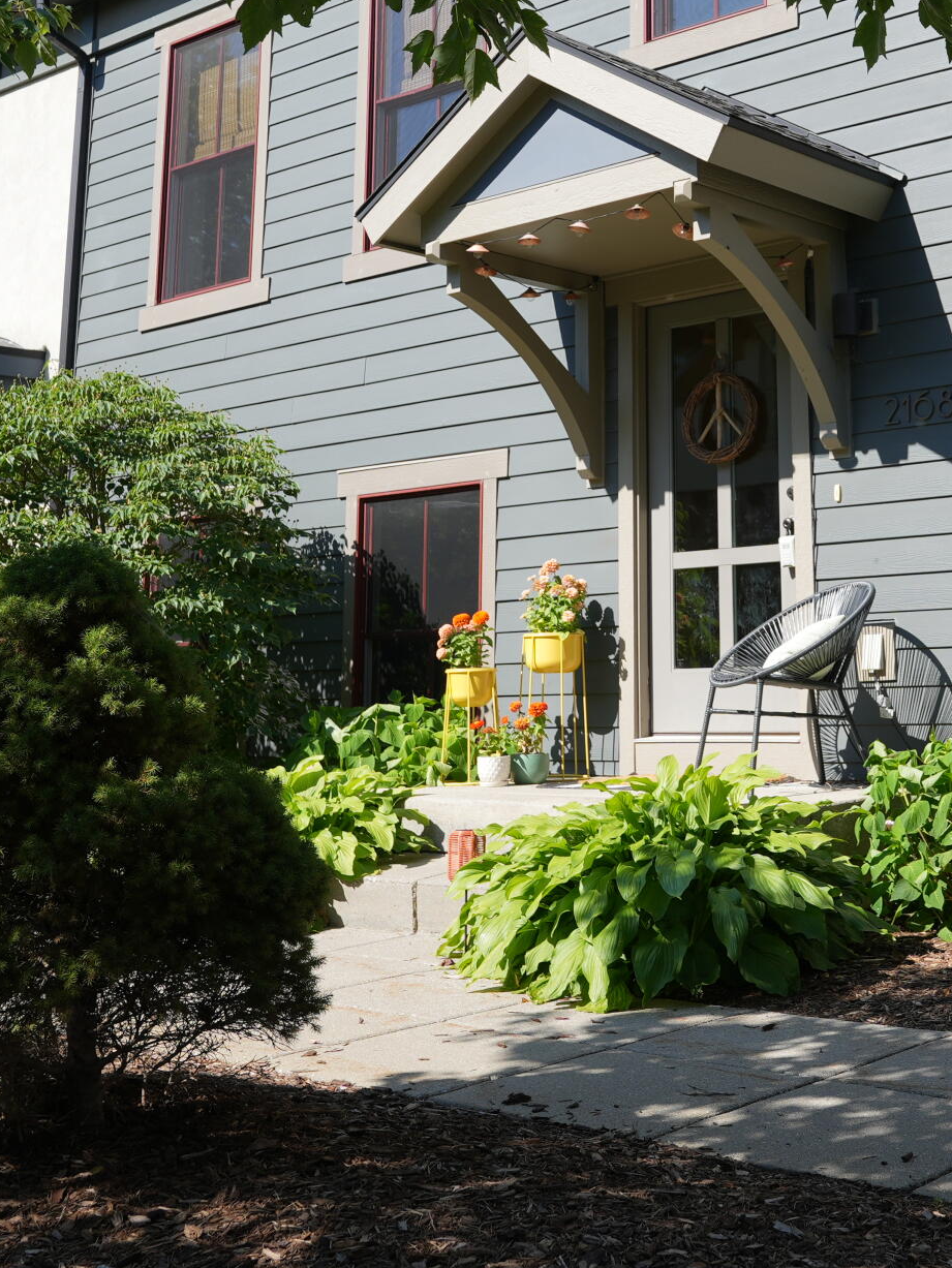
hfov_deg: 30.2
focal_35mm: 47
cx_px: 750
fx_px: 1723
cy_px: 335
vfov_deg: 39.5
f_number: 5
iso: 100
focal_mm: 20
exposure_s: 1/320
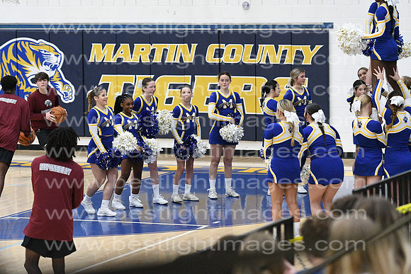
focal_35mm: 158
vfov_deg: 8.7
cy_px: 137
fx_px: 1798
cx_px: 206
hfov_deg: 13.0
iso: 8000
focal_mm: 105
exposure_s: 1/640
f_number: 4
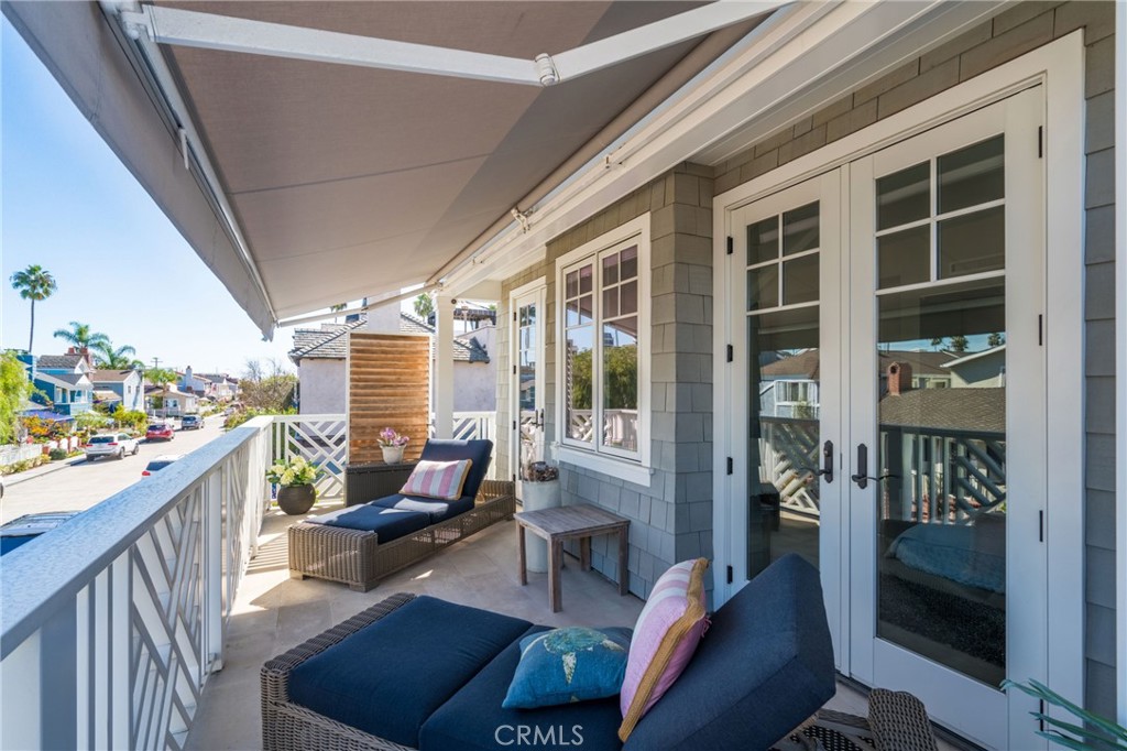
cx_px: 564
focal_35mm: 16
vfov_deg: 73.7
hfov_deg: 96.8
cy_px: 376
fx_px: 501
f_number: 8
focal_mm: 16
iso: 320
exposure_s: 1/3200
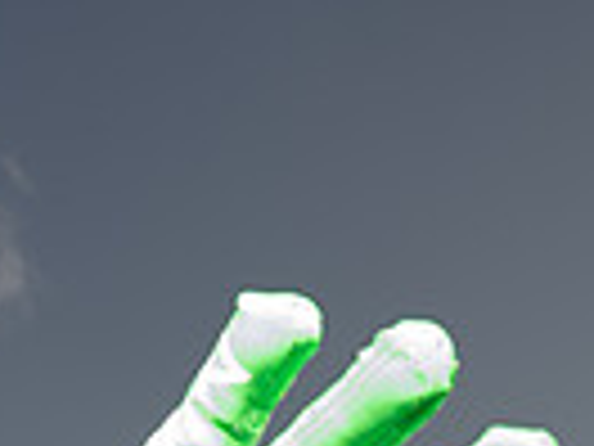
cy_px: 973
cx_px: 572
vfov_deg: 12.1
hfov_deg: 18.3
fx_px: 1802
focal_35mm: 105
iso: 100
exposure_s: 1/250
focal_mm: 32
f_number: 11
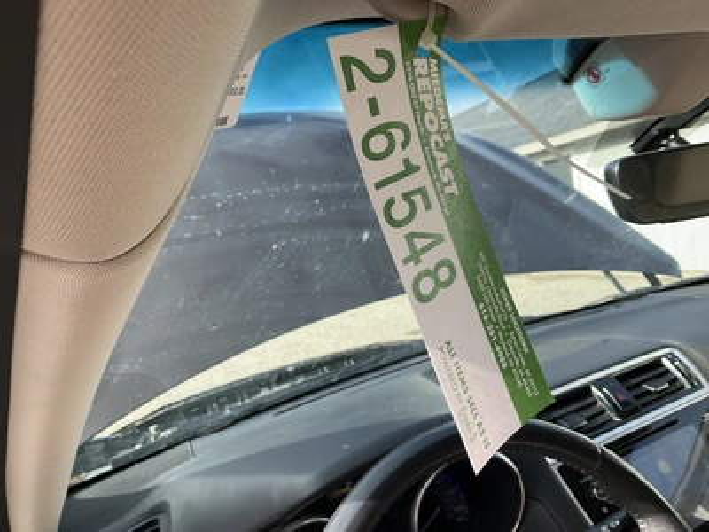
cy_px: 266
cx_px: 354
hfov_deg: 61.7
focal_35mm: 29
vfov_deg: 48.2
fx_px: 594
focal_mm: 3
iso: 25
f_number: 1.8
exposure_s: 1/391
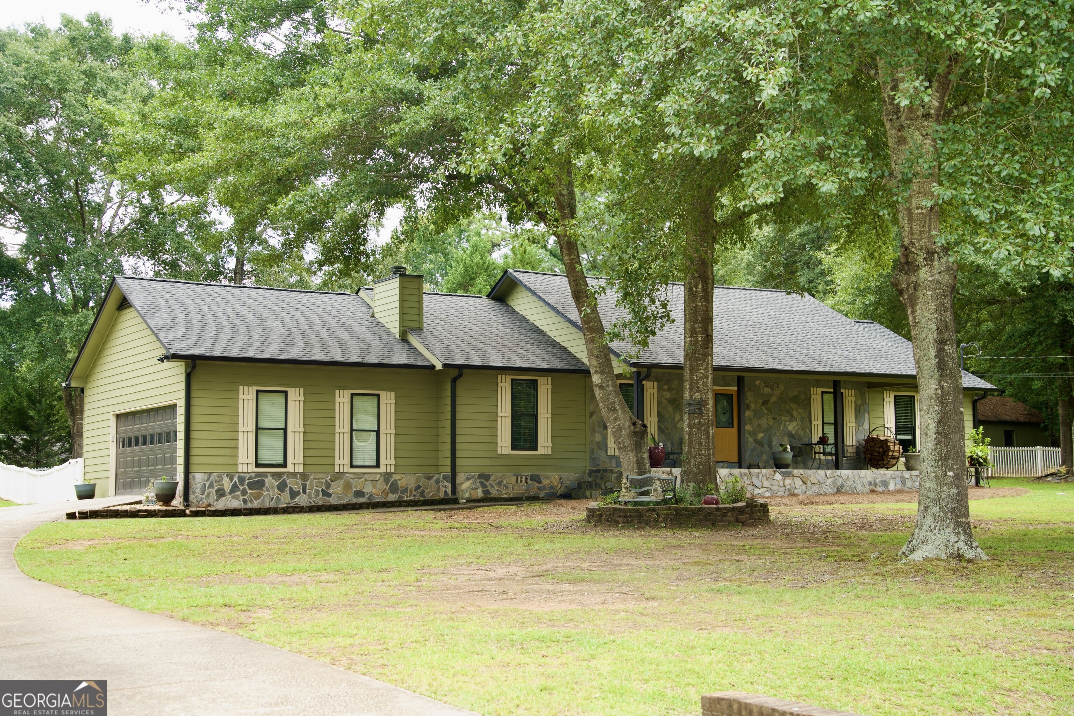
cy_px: 358
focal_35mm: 50
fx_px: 1492
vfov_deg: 27.0
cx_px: 537
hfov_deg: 39.6
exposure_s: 1/40
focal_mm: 50
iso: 80
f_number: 6.3
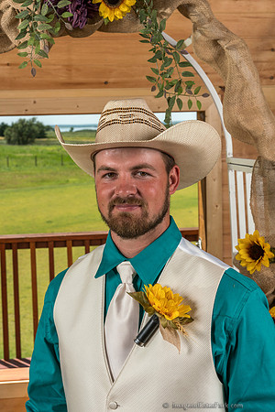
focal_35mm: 50
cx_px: 138
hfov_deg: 27.0
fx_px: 573
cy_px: 206
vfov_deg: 39.6
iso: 100
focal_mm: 50
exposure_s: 1/250
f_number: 9
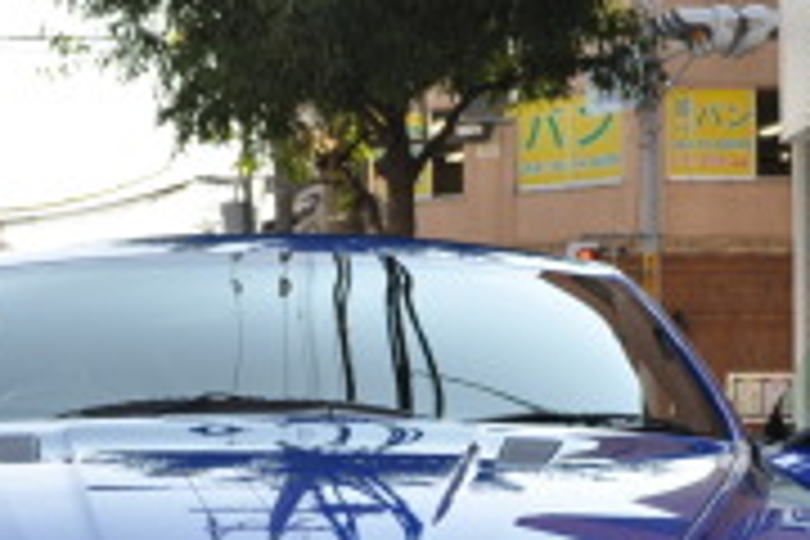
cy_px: 572
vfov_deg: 9.6
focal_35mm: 141
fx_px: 3172
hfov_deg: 14.5
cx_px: 374
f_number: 8
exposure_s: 1/200
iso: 200
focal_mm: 32
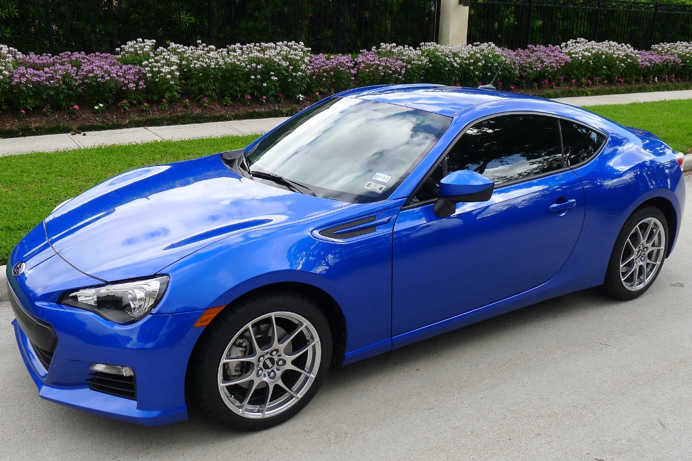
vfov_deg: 41.1
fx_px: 615
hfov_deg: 58.7
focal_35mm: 32
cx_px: 346
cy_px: 230
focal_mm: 6.8
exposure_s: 1/400
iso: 80
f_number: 2.8
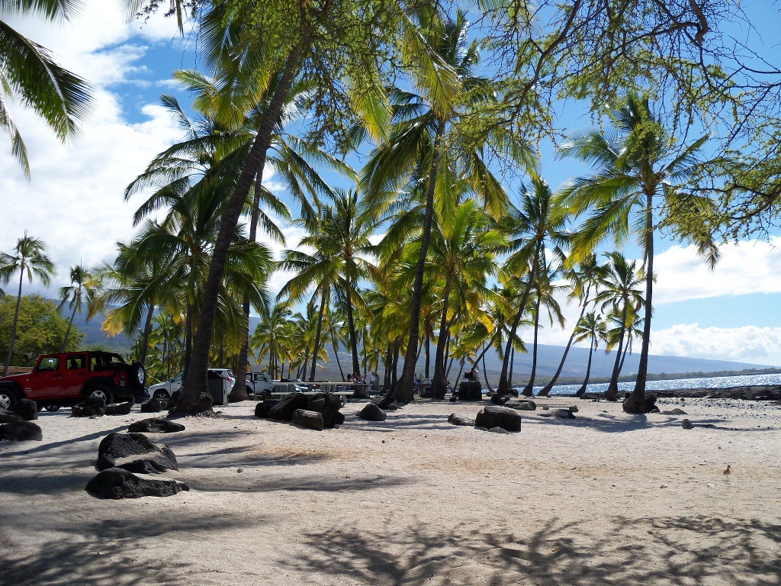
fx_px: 790
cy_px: 293
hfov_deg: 52.6
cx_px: 390
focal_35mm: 35
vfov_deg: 40.7
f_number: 3.5
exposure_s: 1/1600
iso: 100
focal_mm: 6.2
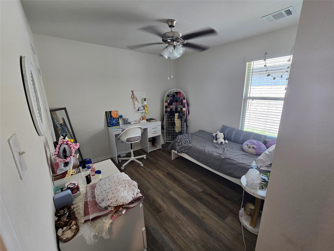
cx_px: 167
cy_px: 126
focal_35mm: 13
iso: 100
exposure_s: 1/60
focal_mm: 2.2
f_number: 2.2
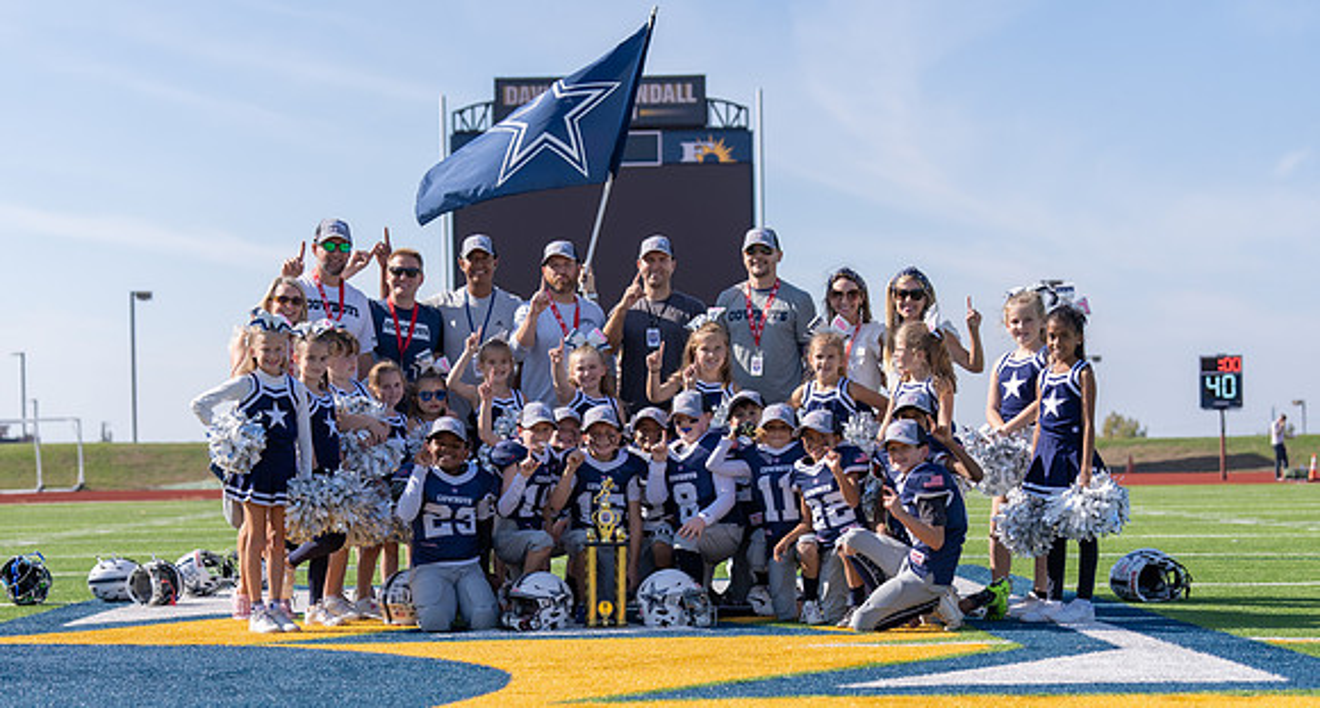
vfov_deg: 14.6
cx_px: 610
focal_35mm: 80
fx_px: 2764
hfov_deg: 26.9
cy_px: 473
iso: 100
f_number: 3.5
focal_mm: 70
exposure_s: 1/1250
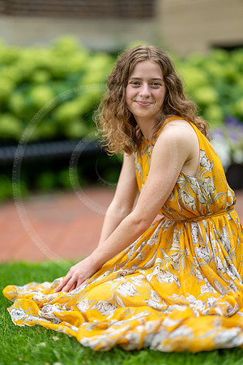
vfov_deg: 23.9
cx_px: 122
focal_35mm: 85
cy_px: 182
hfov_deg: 16.1
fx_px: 861
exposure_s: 1/800
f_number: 1.2
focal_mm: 85
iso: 80
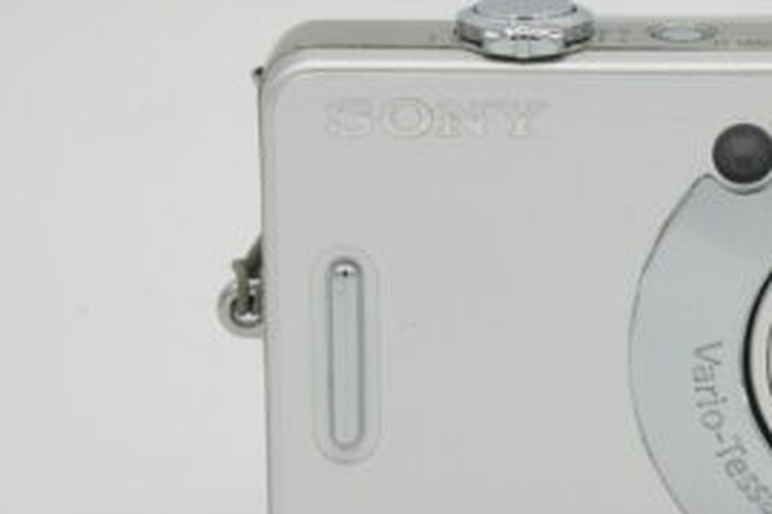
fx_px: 4586
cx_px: 795
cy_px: 342
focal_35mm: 214
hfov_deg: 9.5
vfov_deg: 6.4
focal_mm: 64
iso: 250
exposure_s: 1/100
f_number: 14
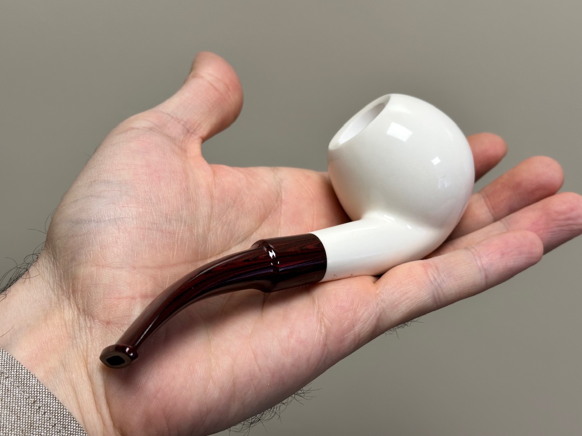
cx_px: 286
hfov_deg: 38.9
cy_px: 218
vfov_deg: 29.7
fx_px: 824
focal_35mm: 49
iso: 64
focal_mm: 6.86
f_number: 1.78
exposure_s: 1/121
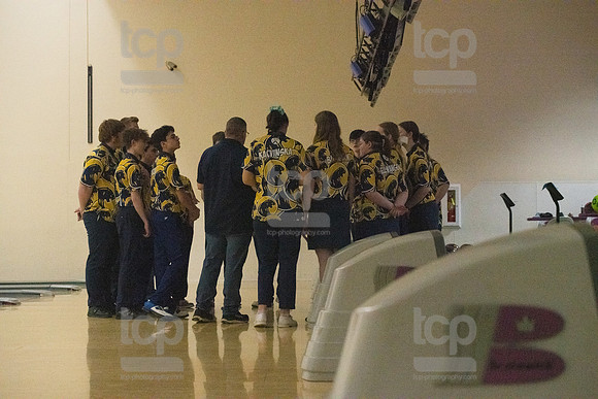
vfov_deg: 19.5
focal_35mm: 70
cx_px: 299
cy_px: 200
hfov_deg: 28.8
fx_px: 1163
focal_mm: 70
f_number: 4.5
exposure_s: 1/1250
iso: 10000
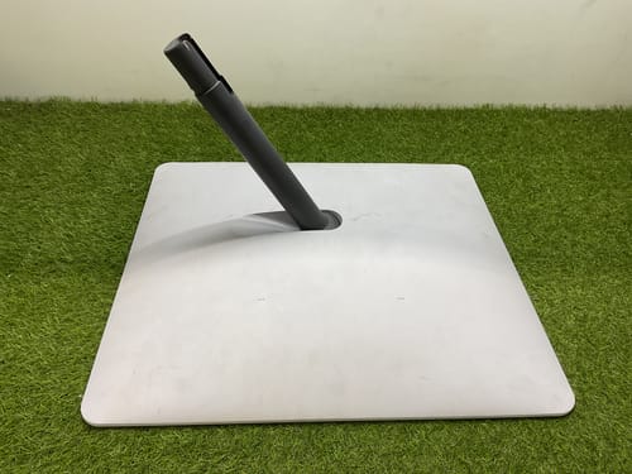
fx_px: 529
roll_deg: -2.1
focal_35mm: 29
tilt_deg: -42.7
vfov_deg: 48.2
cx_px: 316
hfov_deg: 61.7
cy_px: 237
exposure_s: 1/100
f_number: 1.8
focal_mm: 3
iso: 40
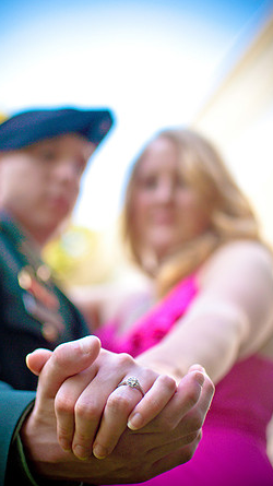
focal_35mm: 56
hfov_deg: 21.6
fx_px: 715
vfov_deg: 37.5
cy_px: 245
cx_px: 124
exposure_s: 1/2000
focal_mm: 35
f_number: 1.8
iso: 200
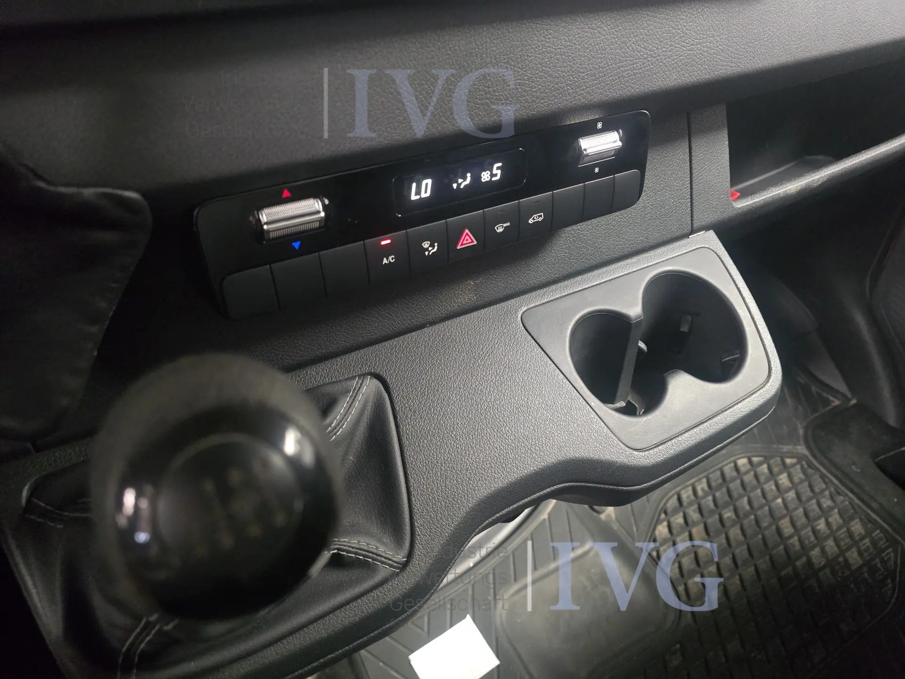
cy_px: 340
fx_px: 601
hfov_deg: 73.9
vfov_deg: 58.9
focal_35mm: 23
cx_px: 452
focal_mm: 6.3
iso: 2500
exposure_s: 1/100
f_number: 1.7
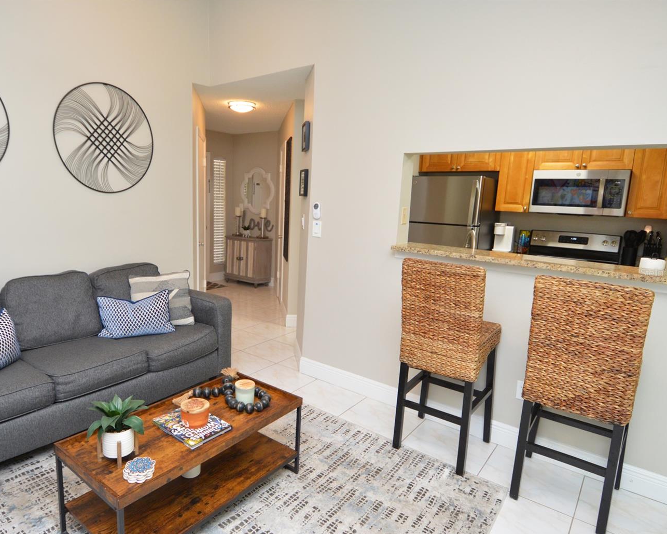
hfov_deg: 76.9
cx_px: 272
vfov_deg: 65.5
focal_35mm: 21
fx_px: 415
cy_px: 273
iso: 560
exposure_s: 1/60
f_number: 4
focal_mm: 12
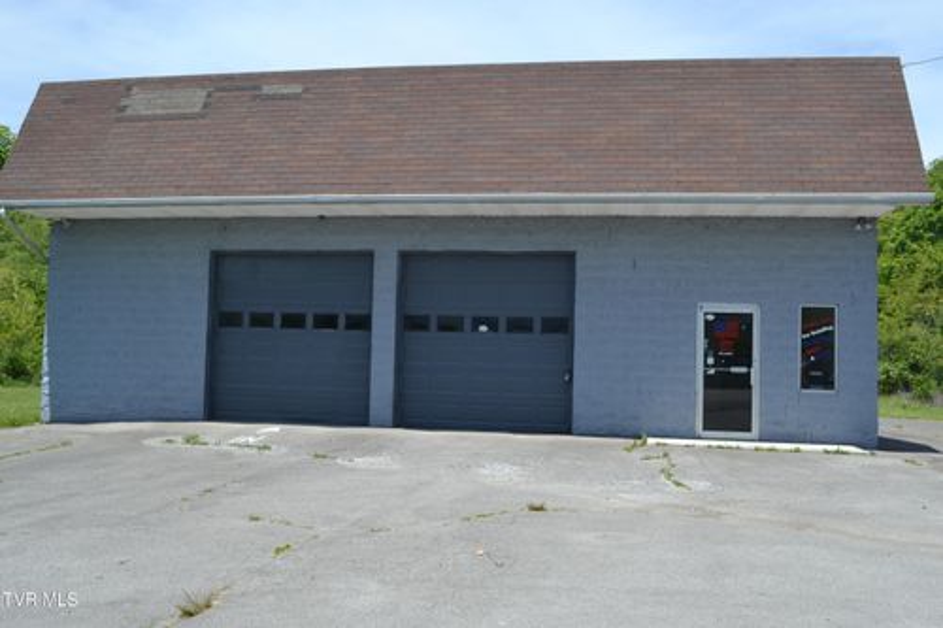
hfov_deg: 57.2
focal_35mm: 33
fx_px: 864
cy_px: 314
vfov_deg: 39.9
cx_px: 472
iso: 100
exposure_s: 1/200
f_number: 7.1
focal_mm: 22
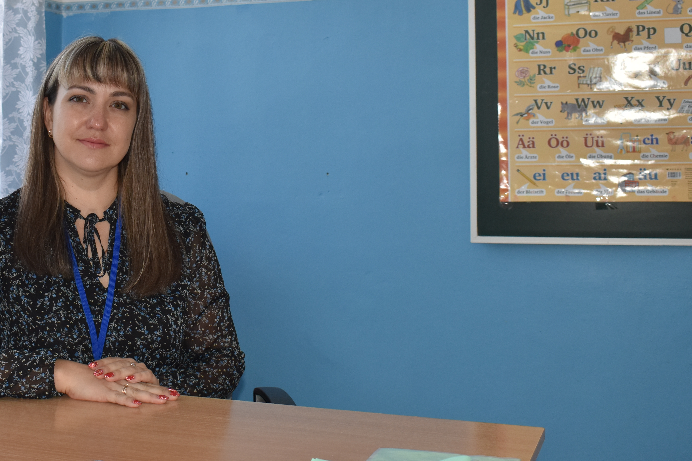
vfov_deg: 23.7
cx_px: 202
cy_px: 150
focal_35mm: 57
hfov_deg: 34.5
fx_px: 1096
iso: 450
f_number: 5
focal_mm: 22
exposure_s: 1/200
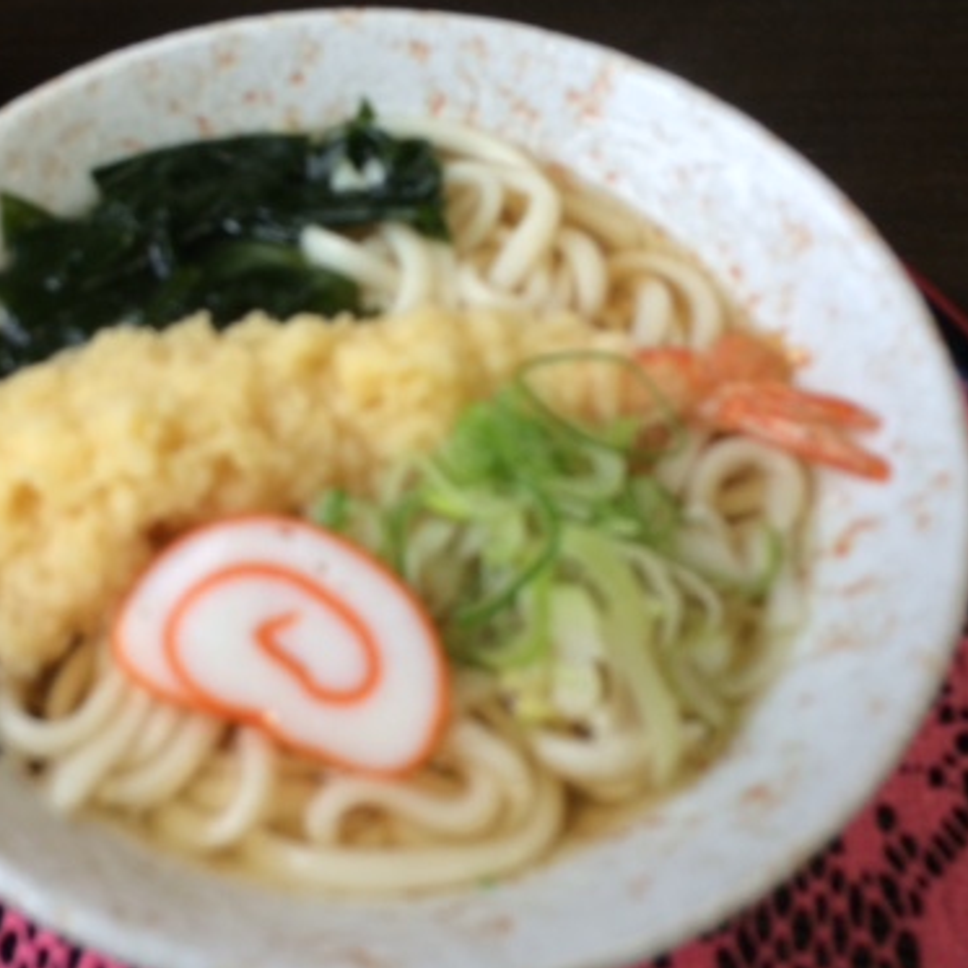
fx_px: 1392
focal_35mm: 44
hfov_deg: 37.7
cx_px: 283
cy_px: 407
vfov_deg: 38.2
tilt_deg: -55.9
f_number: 2.2
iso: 40
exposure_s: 1/120
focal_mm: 4.15
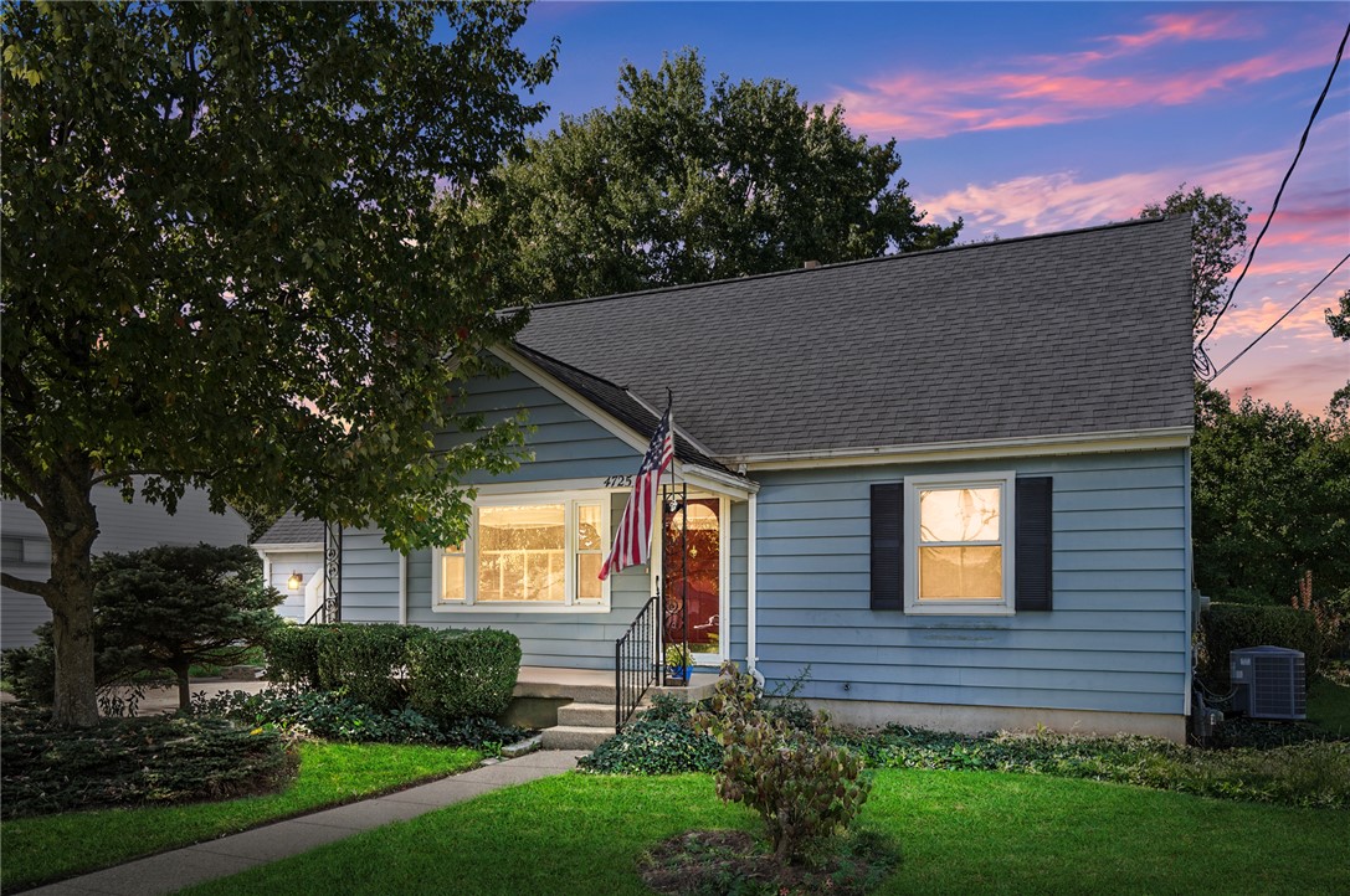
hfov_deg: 66.0
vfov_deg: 46.7
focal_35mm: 28
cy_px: 448
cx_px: 675
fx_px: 1039
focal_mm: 18.5
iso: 100
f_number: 5
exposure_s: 1/250
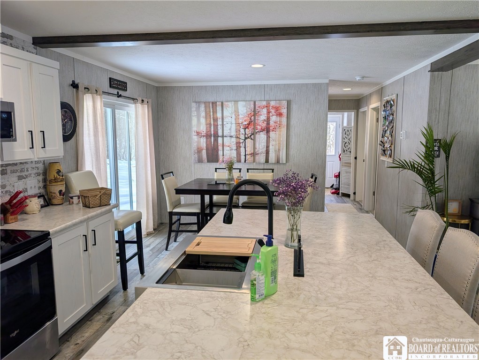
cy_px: 180
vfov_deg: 56.9
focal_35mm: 24
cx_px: 240
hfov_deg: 71.5
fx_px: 332
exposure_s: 1/732
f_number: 1.68
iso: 22
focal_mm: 6.9
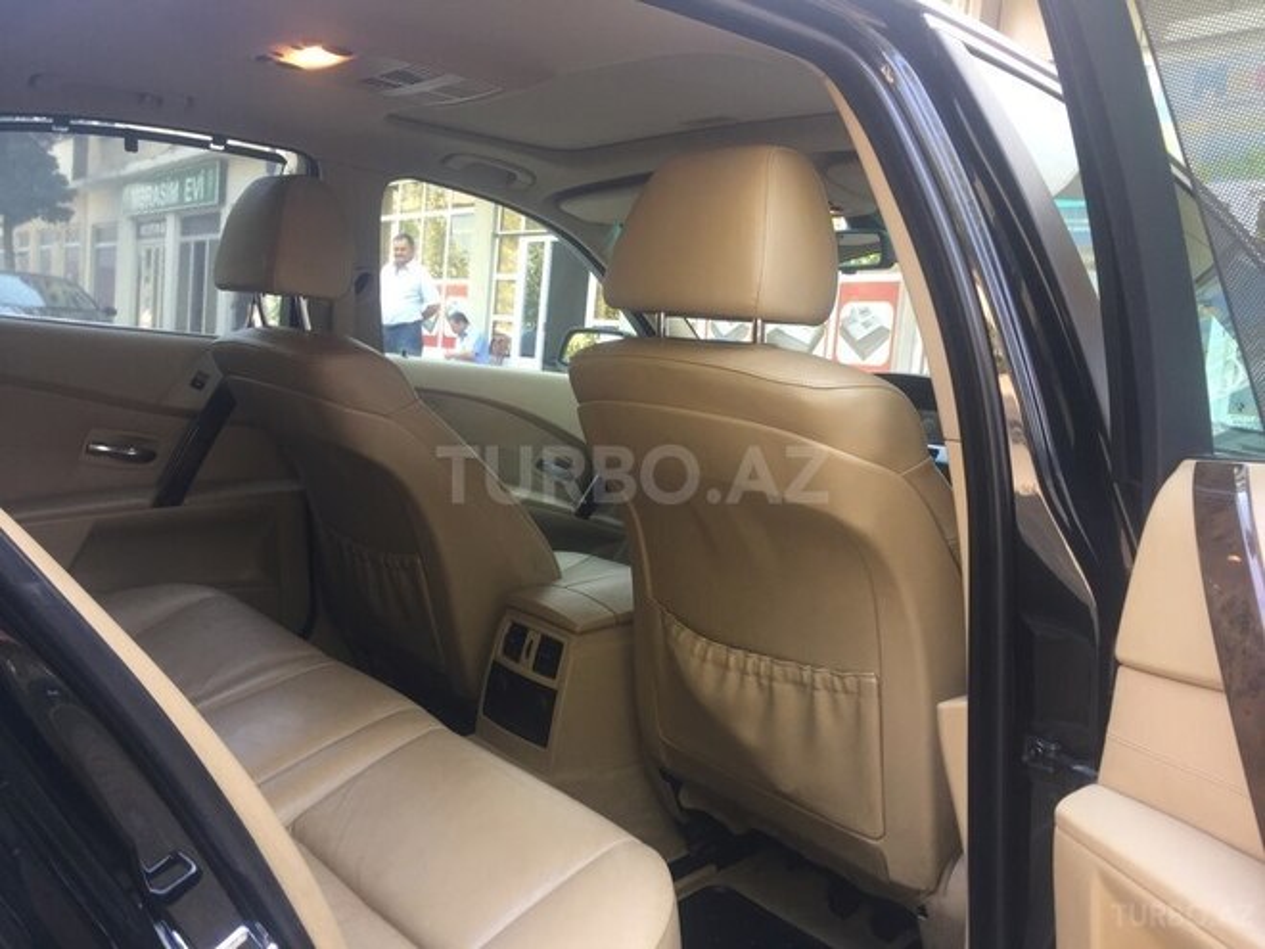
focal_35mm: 29
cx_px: 632
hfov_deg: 61.7
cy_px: 474
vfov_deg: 48.2
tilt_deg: -6.9
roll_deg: -6.2
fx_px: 1060
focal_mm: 4.15
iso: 40
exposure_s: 1/50
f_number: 2.2
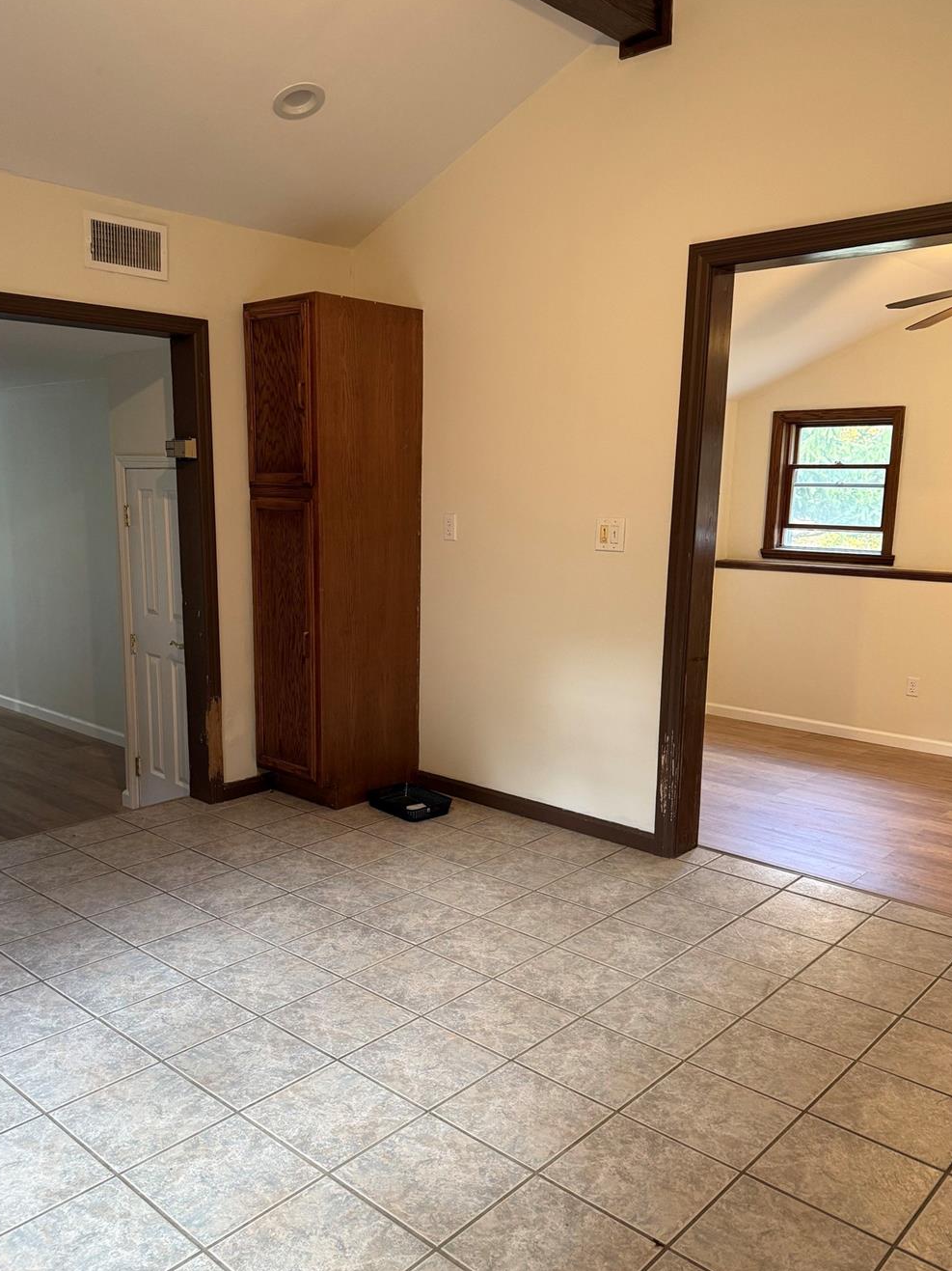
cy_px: 673
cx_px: 409
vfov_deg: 63.4
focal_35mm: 28
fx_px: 1027
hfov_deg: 49.6
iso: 200
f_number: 1.78
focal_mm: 6.76
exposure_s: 1/60
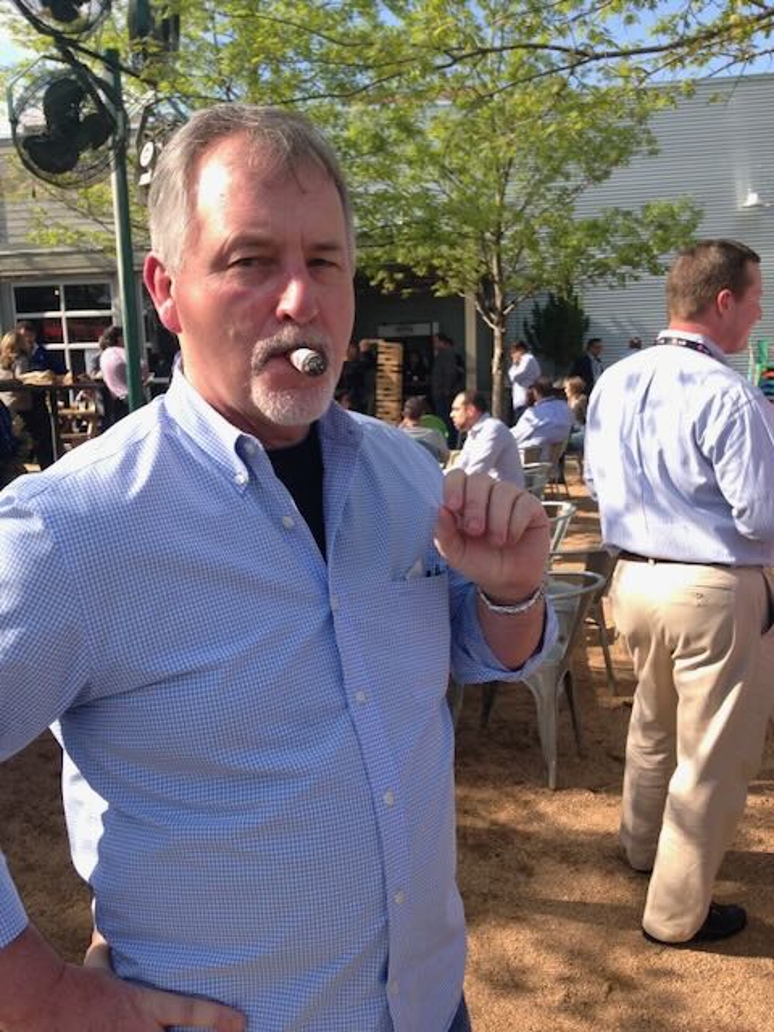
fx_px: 984
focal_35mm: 33
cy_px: 516
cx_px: 387
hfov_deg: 42.9
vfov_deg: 55.4
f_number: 2.4
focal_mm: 4.12
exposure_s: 1/645
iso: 50
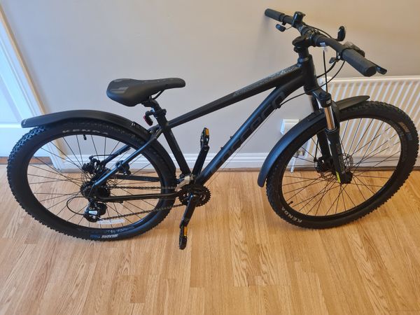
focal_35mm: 26
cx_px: 210
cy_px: 158
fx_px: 315
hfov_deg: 67.3
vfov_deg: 53.1
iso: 320
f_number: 1.8
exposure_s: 1/50
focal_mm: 5.4
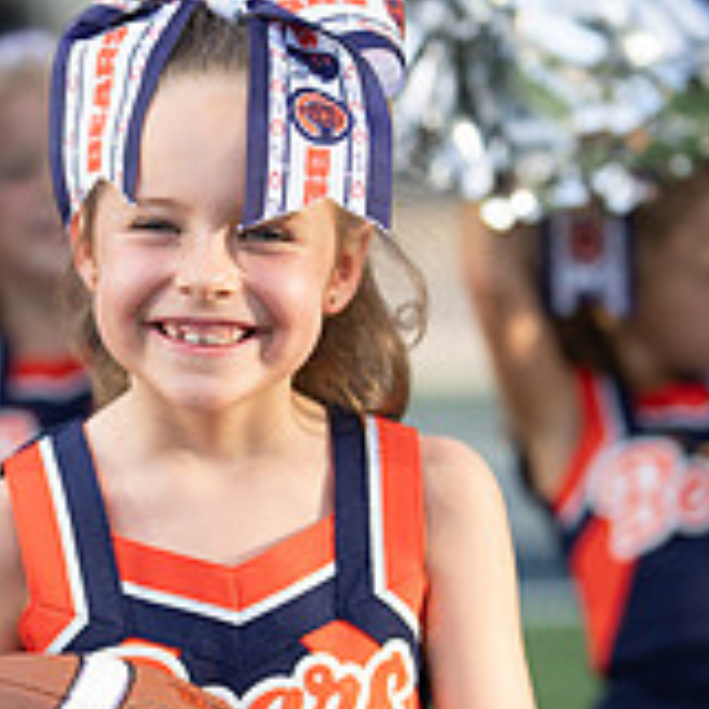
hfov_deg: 11.4
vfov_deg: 11.4
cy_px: 482
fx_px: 3545
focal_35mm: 153
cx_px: 207
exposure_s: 1/2500
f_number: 1.4
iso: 160
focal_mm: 50
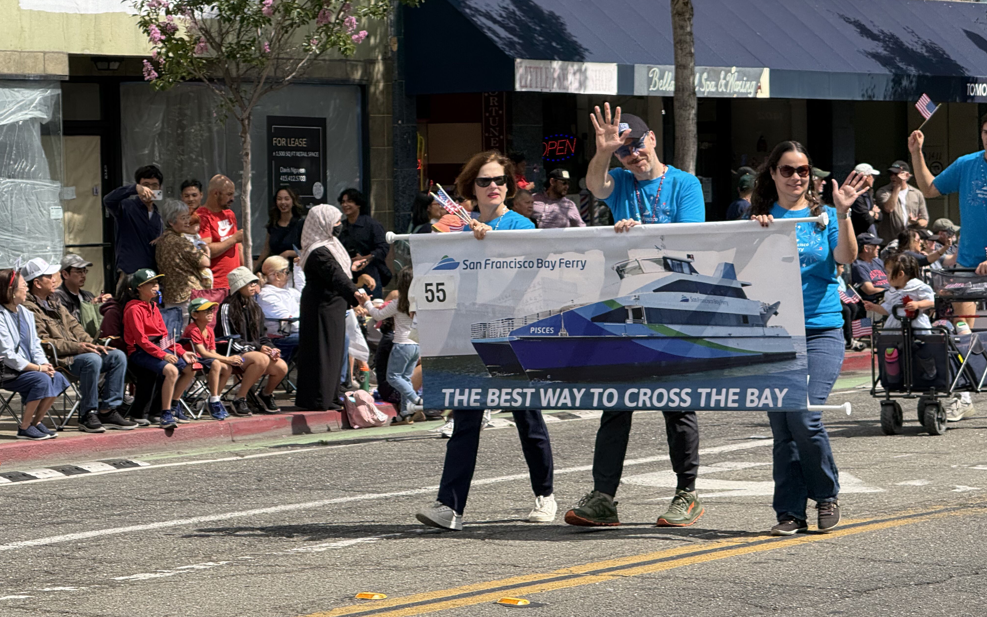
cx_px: 491
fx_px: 3443
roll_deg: +0.1
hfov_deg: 16.3
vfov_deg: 10.2
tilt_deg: -1.2
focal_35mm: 128
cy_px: 314
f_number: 2.8
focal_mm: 15.66
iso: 64
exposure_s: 1/1033
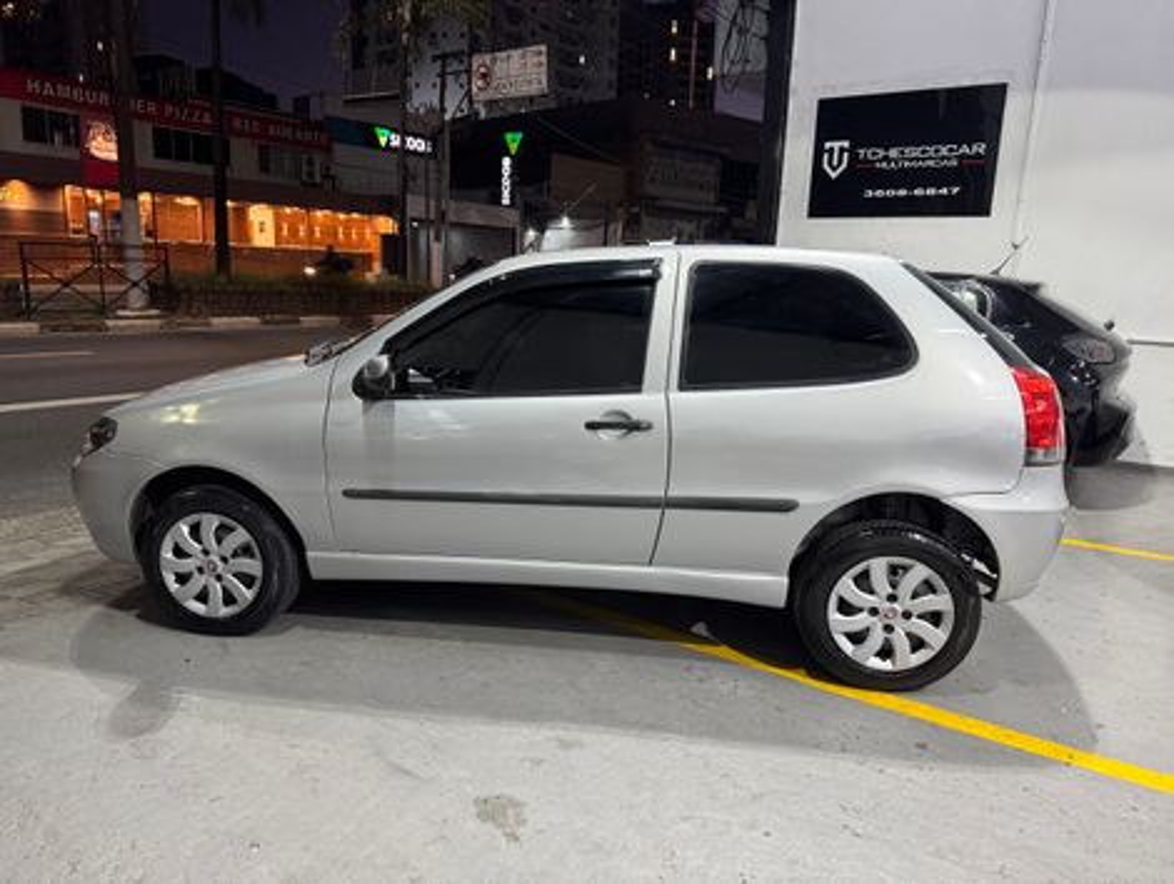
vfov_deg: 56.9
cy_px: 442
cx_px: 587
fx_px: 815
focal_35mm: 24
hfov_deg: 71.5
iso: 250
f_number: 1.78
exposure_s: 1/60
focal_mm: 6.76
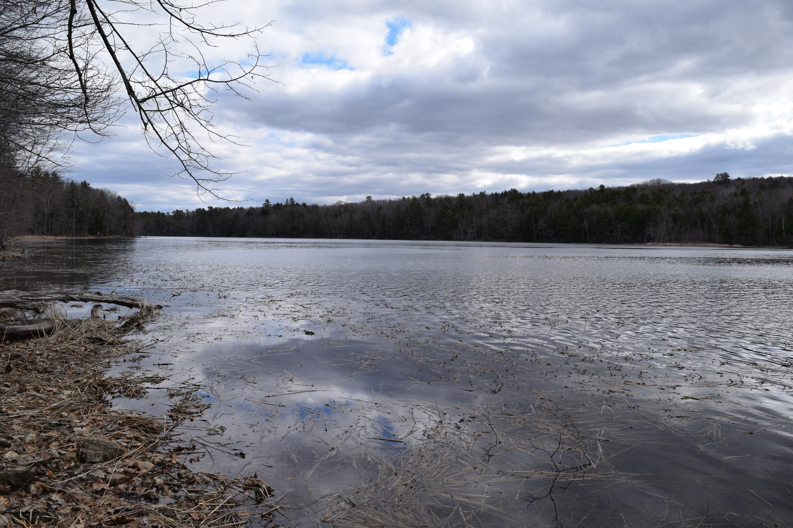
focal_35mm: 27
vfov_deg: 47.9
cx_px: 396
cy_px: 264
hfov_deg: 67.4
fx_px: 595
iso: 200
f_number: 10
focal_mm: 18
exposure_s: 1/400
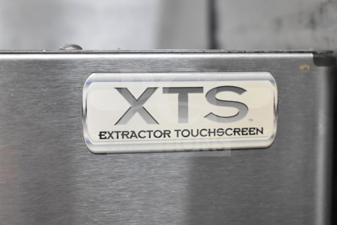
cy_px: 112
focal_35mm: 57
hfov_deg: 35.0
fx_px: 534
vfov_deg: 23.8
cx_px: 168
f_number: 4.8
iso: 2200
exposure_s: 1/60
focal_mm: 38
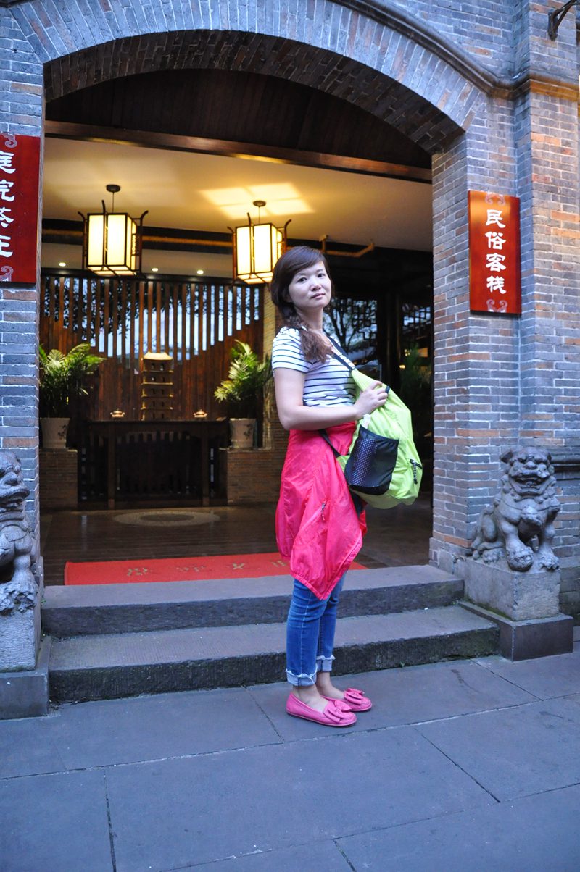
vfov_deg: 67.4
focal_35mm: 27
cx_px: 290
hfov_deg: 47.8
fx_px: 654
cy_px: 436
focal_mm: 18
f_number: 3.5
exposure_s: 1/30
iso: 2500
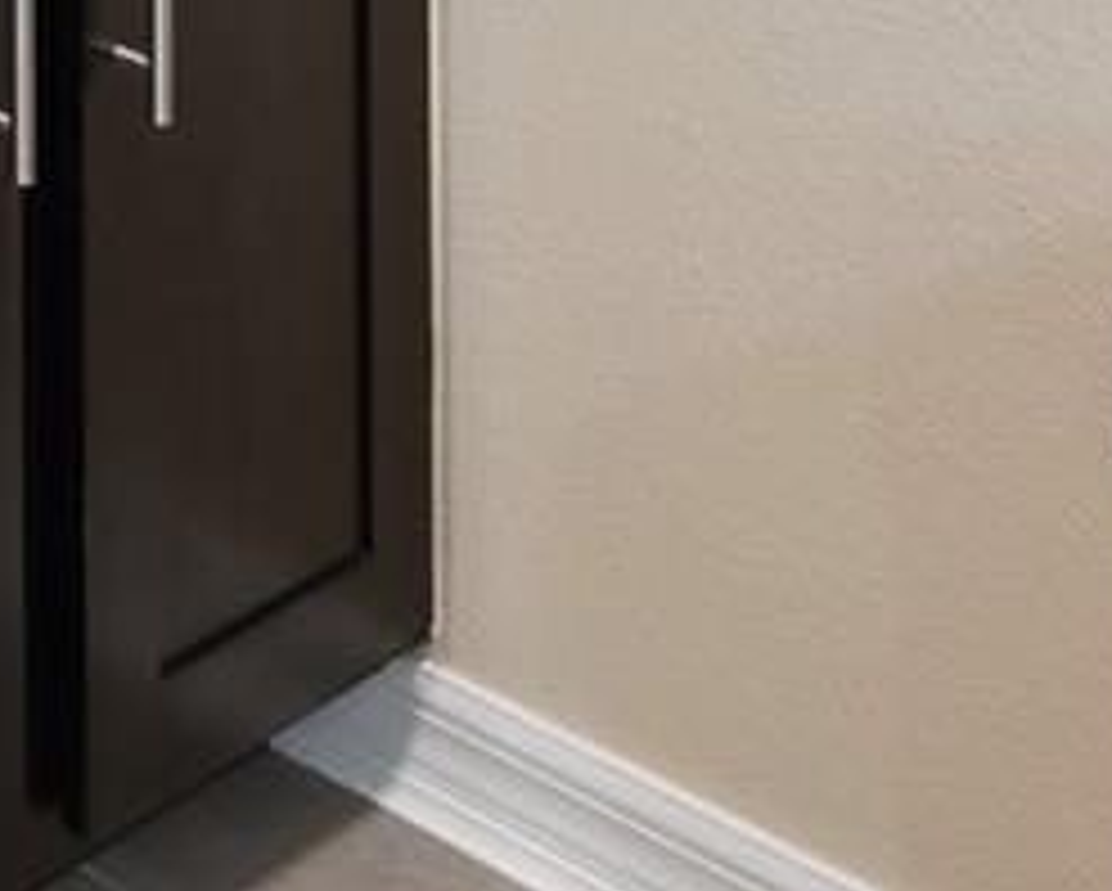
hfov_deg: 17.7
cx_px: -774
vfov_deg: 12.9
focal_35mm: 91
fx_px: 2997
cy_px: -1242
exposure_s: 1/5
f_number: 8
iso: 200
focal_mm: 10
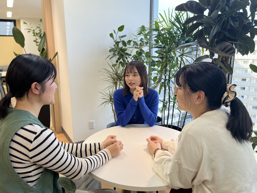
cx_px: 128
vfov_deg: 53.1
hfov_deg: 67.3
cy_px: 96
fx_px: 193
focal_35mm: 26
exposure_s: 1/120
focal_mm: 5.1
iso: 32
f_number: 1.6
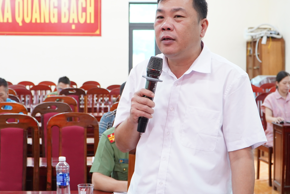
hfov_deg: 32.2
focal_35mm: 62
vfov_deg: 21.8
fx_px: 499
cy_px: 67
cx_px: 108
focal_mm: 29
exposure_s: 1/50
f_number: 4
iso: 1250
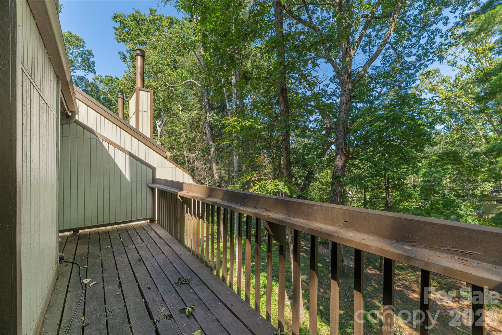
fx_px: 195
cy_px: 168
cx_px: 251
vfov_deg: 81.2
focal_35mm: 14
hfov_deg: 104.3
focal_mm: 14
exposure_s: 1/400
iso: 320
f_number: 8
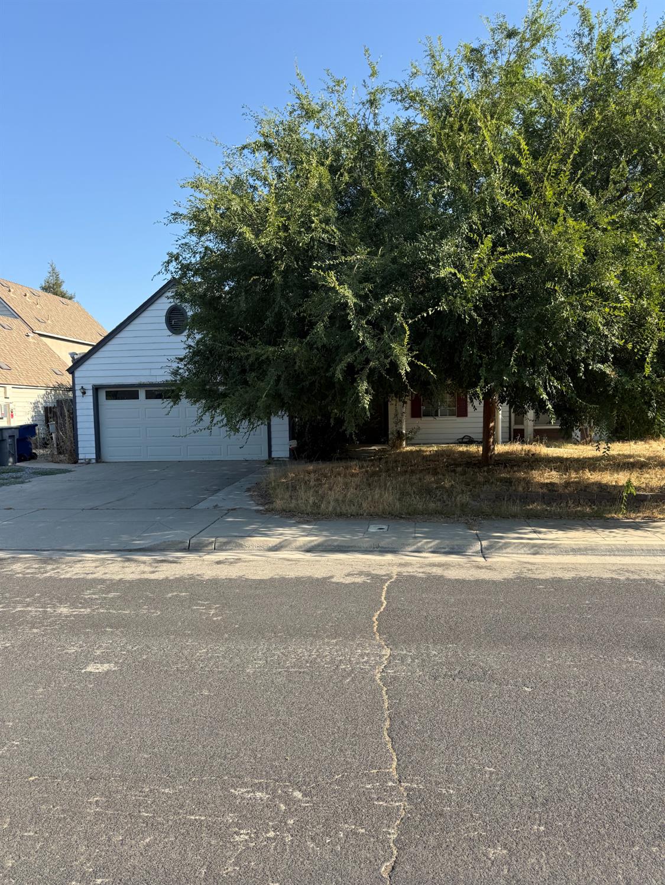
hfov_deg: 56.8
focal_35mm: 24
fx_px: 614
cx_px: 332
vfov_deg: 71.6
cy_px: 442
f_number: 1.78
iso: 80
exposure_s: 1/1464
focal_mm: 6.76
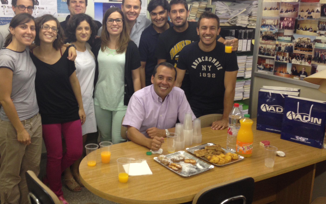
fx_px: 364
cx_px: 138
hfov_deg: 48.1
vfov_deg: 31.2
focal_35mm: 41
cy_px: 82
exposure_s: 1/20
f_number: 2.4
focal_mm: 4.12
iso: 80
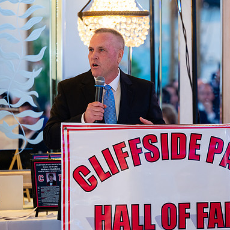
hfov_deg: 8.5
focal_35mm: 205
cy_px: 109
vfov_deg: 8.5
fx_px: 1541
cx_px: 143
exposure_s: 1/125
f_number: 3.2
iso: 1250
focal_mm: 150
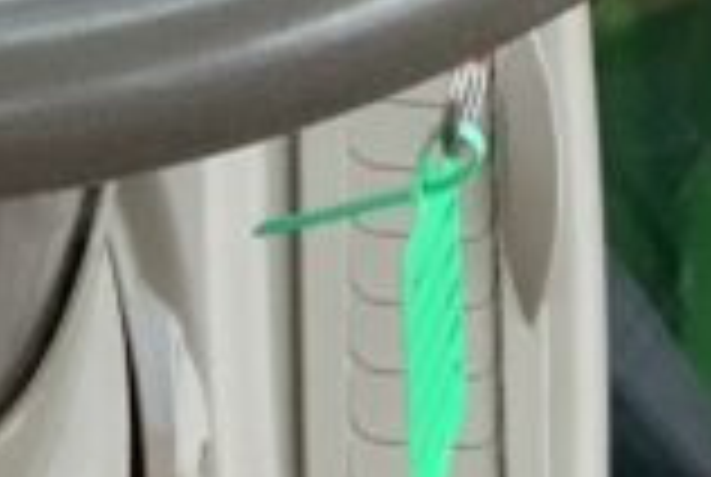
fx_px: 3858
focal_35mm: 195
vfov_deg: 6.5
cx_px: -166
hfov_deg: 10.3
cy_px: -873
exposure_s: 1/249
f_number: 1.8
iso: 16
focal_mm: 3
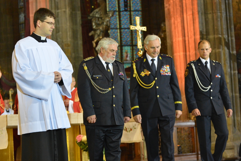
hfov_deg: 21.9
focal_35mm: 93
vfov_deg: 14.7
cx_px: 119
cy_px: 80
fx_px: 622
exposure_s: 1/200
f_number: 6.3
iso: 6400
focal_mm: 92
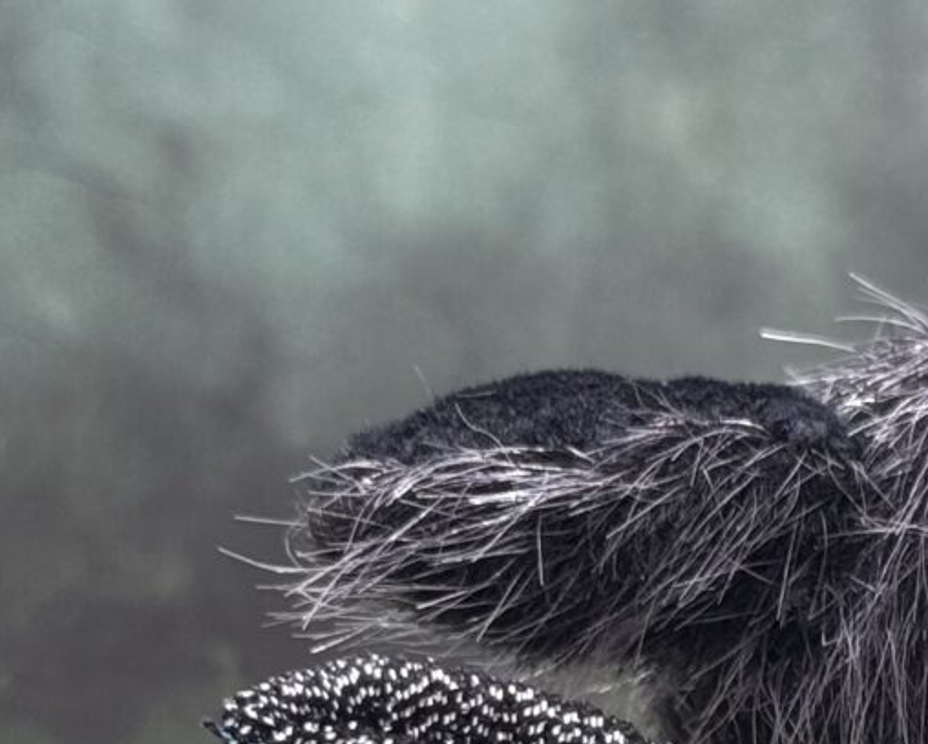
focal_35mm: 177
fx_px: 4864
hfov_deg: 10.7
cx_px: 1134
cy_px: 1047
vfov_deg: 8.6
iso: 100
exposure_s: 1/118
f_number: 1.78
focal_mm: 6.76
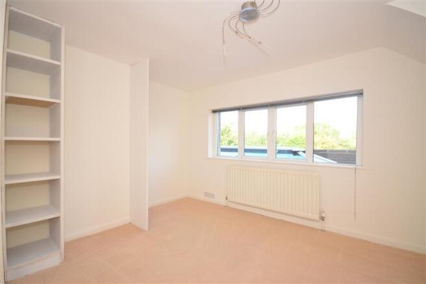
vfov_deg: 72.0
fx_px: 195
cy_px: 142
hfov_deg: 95.0
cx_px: 213
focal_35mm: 16
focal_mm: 11
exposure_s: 1/50
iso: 200
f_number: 5
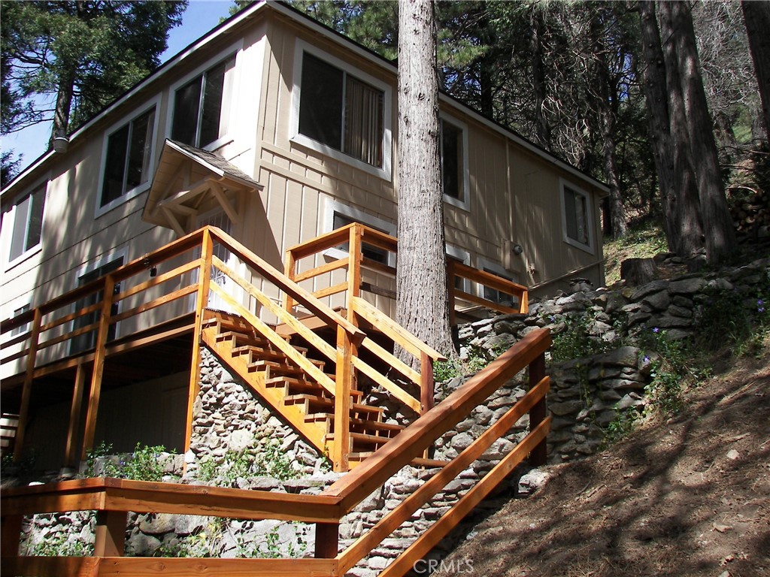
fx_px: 801
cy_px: 288
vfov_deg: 39.7
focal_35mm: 36
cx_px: 385
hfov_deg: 51.4
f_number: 2.8
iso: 50
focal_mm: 6
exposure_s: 1/500
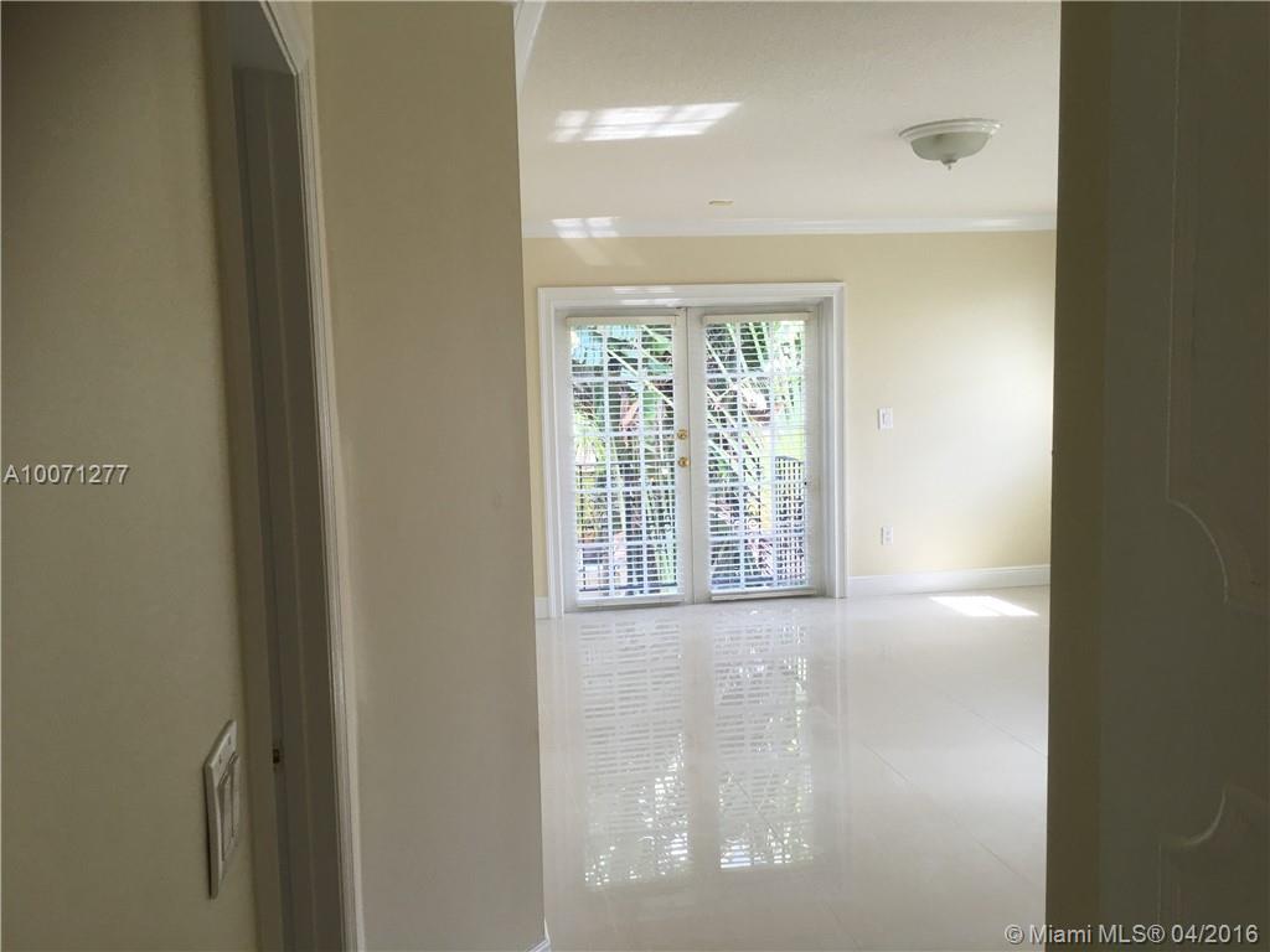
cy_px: 476
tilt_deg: -3.4
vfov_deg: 48.2
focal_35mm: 29
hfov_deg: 61.7
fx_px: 1064
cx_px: 635
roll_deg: +2.5
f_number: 2.2
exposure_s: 1/40
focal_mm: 4.15
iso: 25
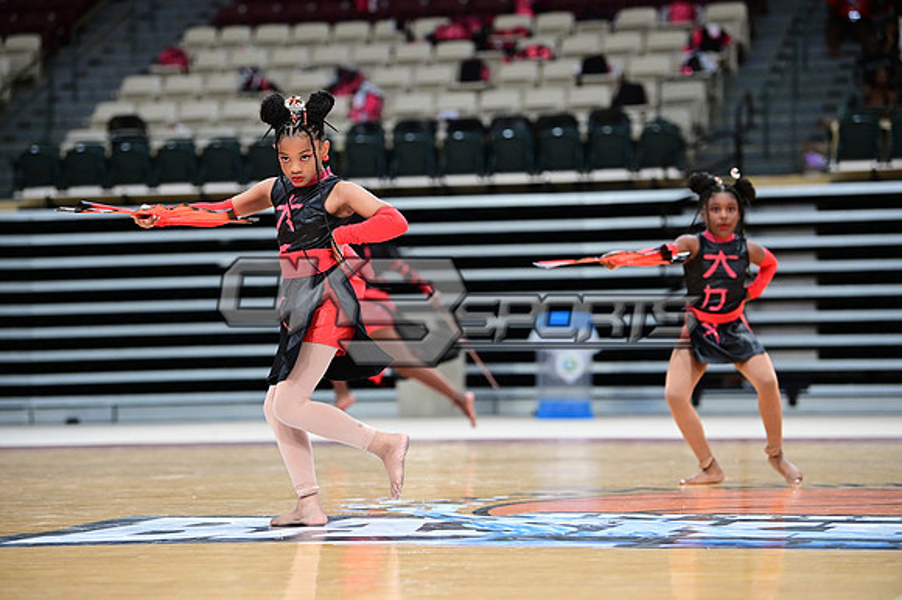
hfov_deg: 16.8
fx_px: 3055
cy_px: 300
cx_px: 451
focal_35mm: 122
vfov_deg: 11.2
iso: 6400
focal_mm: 122
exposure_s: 1/1000
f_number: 3.2
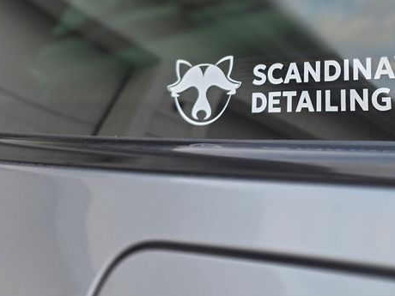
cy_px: 45
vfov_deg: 34.5
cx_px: 321
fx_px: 456
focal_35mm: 40
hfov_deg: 44.3
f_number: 1.7
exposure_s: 1/180
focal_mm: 6.3
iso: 125
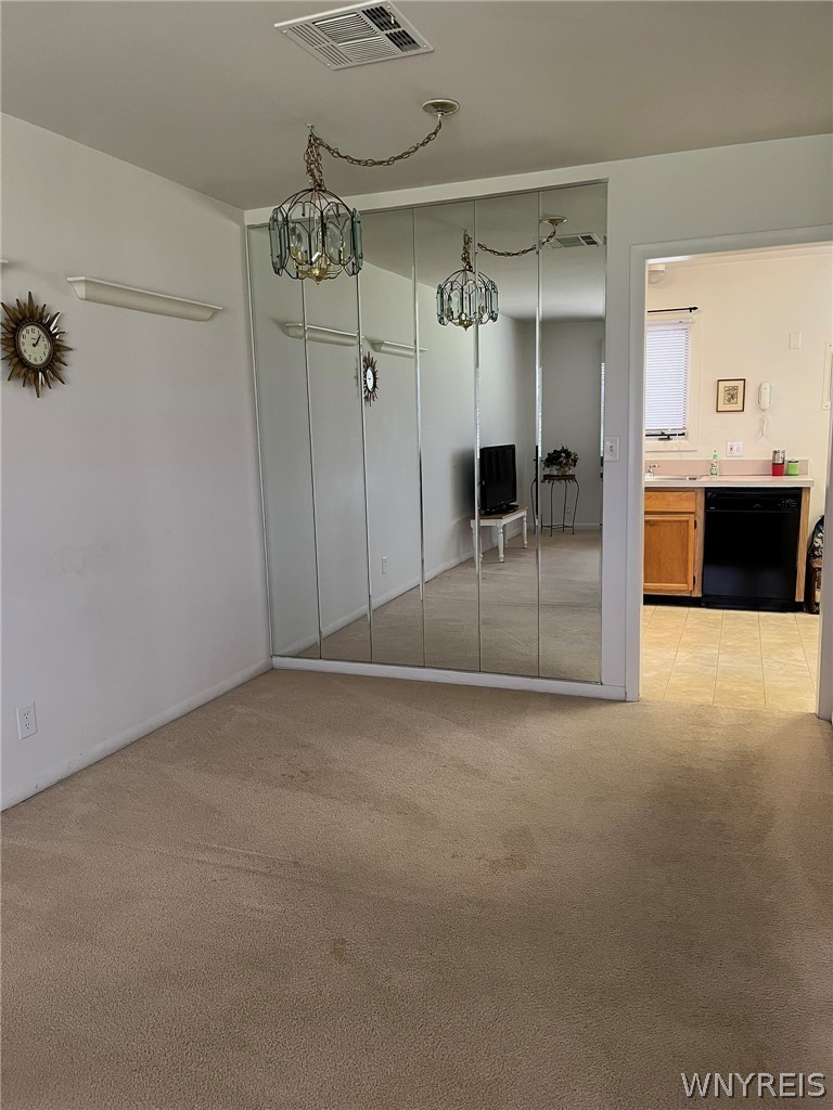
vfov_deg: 67.3
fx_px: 834
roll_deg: +1.3
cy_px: 555
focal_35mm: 26
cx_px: 416
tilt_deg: -9.7
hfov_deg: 53.1
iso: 125
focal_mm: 5.1
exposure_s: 1/60
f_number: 1.6
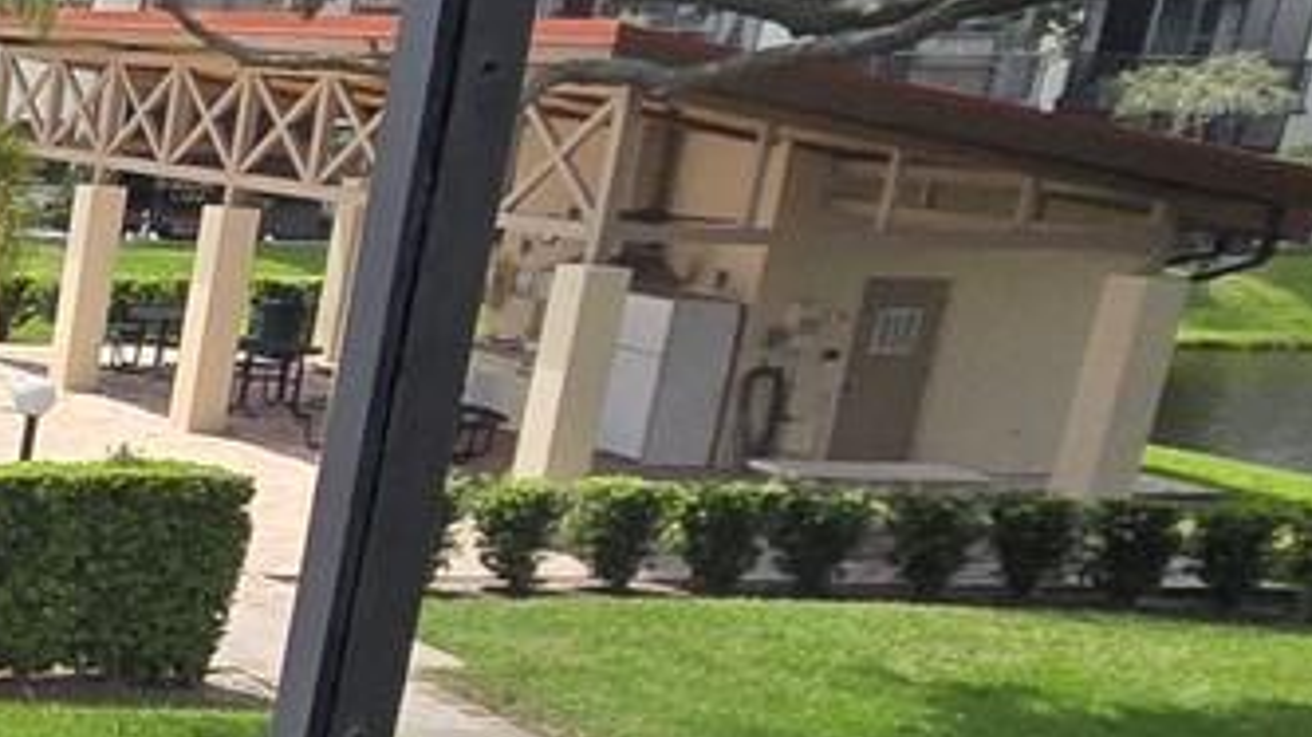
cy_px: 808
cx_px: -1060
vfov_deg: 17.1
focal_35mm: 68
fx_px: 2365
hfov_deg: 20.9
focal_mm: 2.2
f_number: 2.2
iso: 50
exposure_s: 1/1132
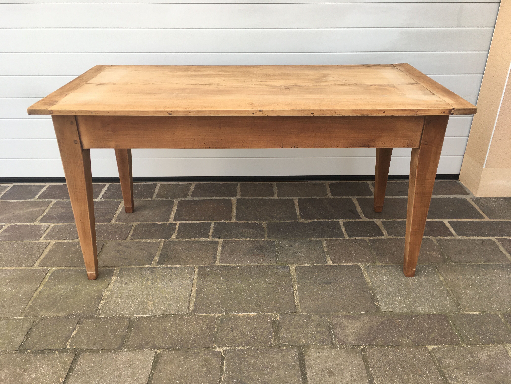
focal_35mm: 29
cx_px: 256
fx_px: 428
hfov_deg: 61.7
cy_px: 192
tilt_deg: -28.7
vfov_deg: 48.2
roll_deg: -2.4
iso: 25
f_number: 2.2
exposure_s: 1/202
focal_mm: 4.15
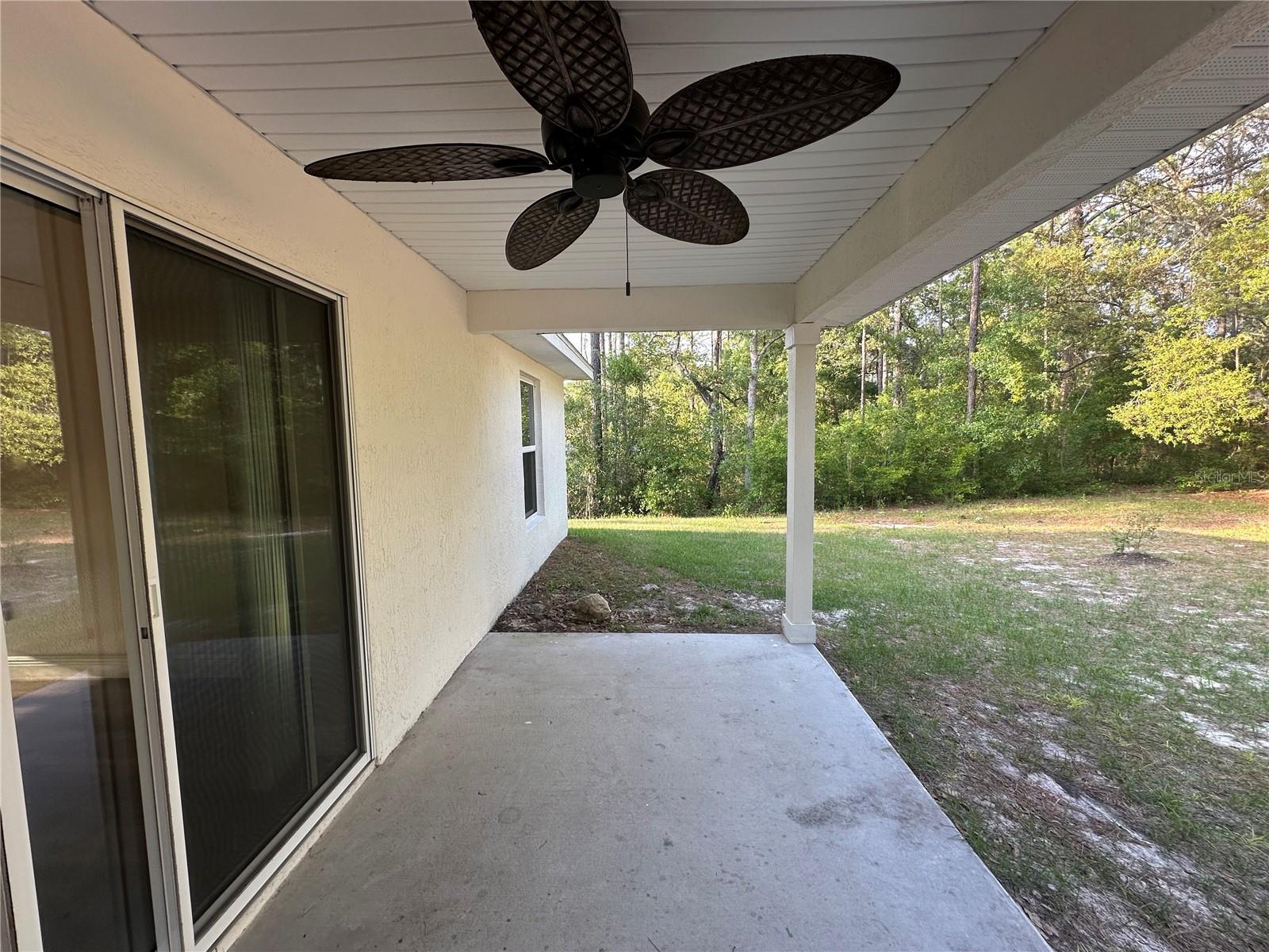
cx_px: 634
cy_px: 476
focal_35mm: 14
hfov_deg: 102.1
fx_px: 513
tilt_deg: -2.4
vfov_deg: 85.7
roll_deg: +0.6
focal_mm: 2.22
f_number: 2.2
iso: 40
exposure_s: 1/101
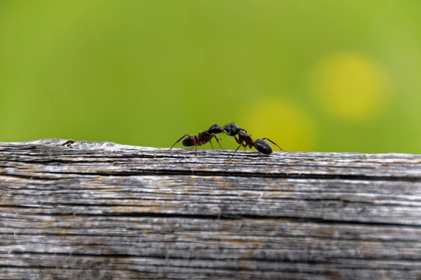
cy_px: 140
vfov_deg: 3.3
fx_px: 4906
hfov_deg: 4.9
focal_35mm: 420
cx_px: 210
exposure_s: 1/500
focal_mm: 280
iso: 400
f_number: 6.3
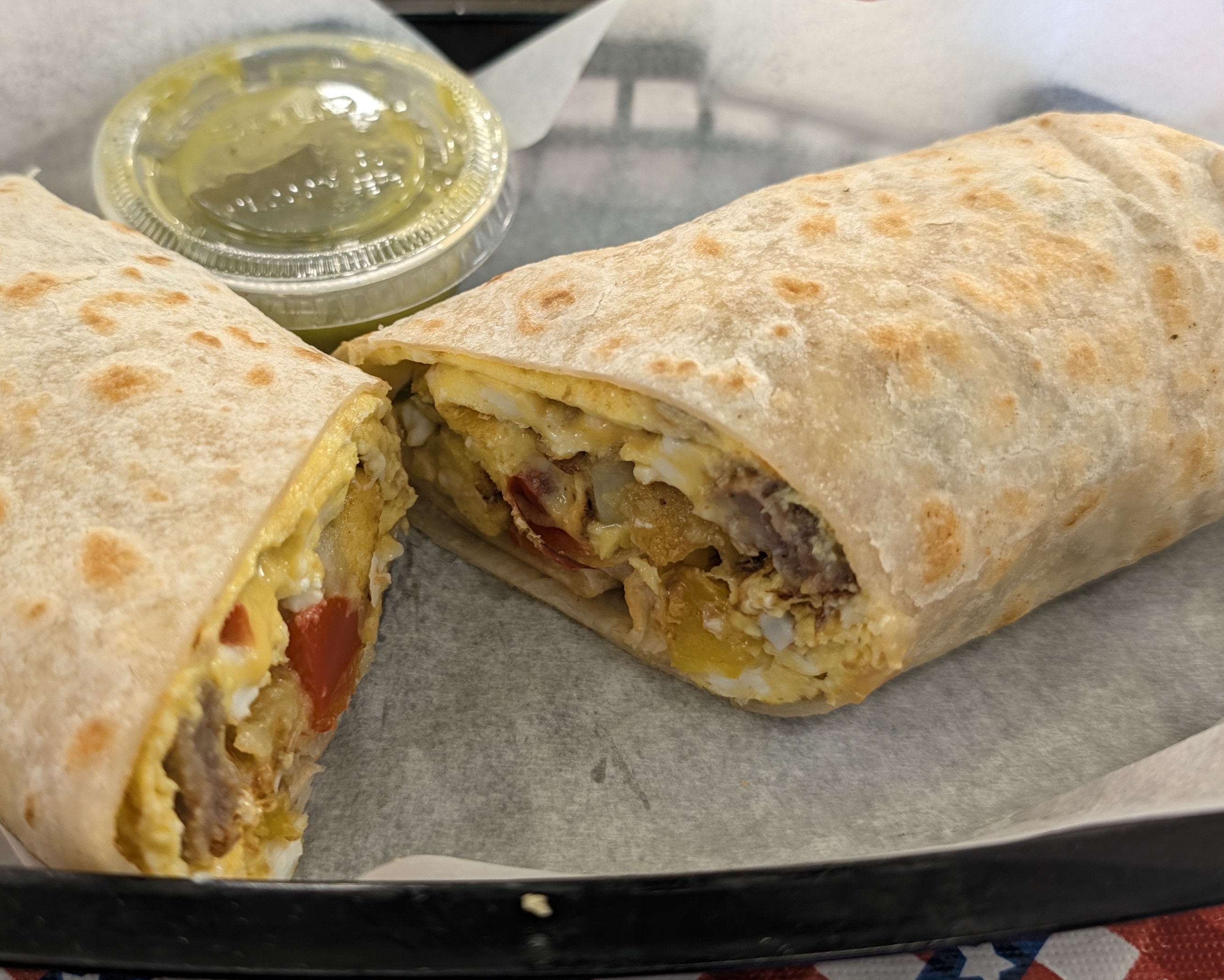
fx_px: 1304
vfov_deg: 41.0
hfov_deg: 49.8
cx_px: 466
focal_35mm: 36
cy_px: 387
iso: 126
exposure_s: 1/40
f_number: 1.68
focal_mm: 6.9
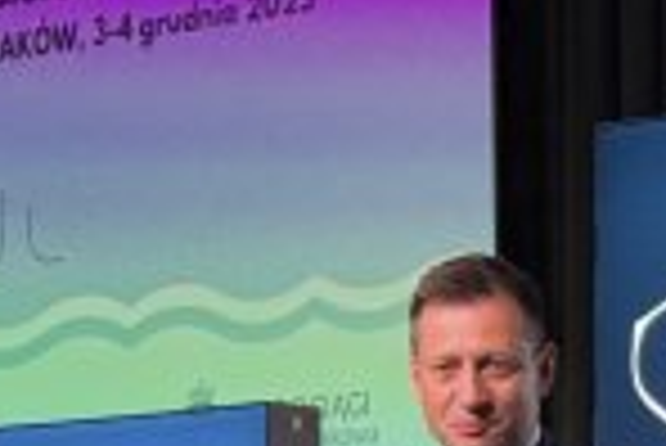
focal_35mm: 246
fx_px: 4555
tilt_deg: +4.8
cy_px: 487
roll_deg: +0.4
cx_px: 756
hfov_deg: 8.3
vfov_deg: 5.6
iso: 64
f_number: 1.78
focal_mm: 6.76
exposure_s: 1/75
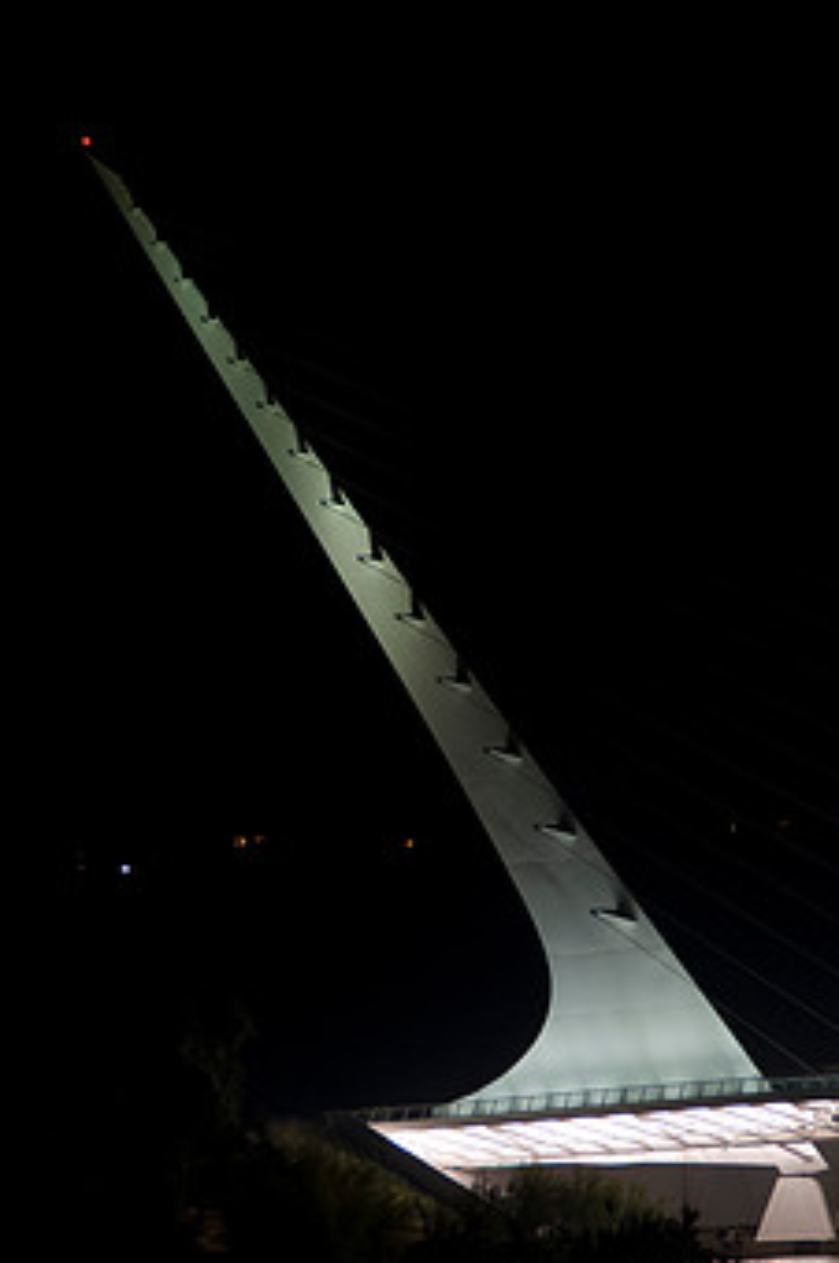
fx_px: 5429
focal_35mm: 155
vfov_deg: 13.3
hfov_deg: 8.8
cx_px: 343
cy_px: 691
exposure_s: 1.8
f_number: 5.3
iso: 100
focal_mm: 78
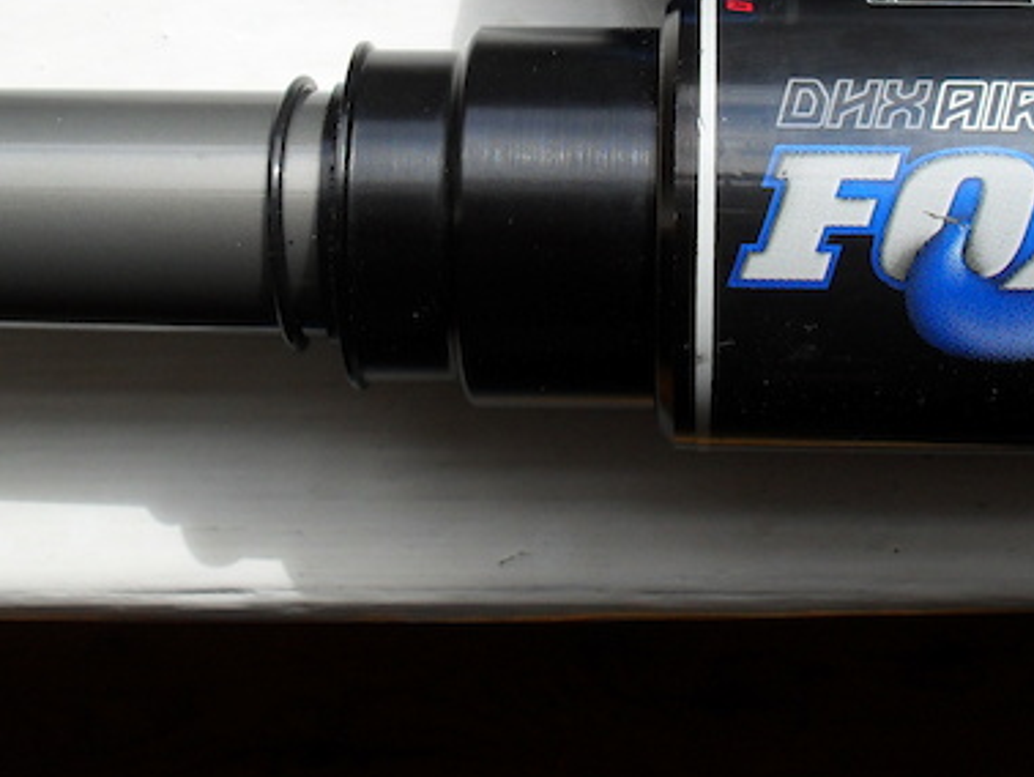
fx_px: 2212
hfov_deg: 26.3
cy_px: 172
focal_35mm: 74
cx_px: 610
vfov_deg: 19.7
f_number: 3.2
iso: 100
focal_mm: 6.3
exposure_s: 1/500
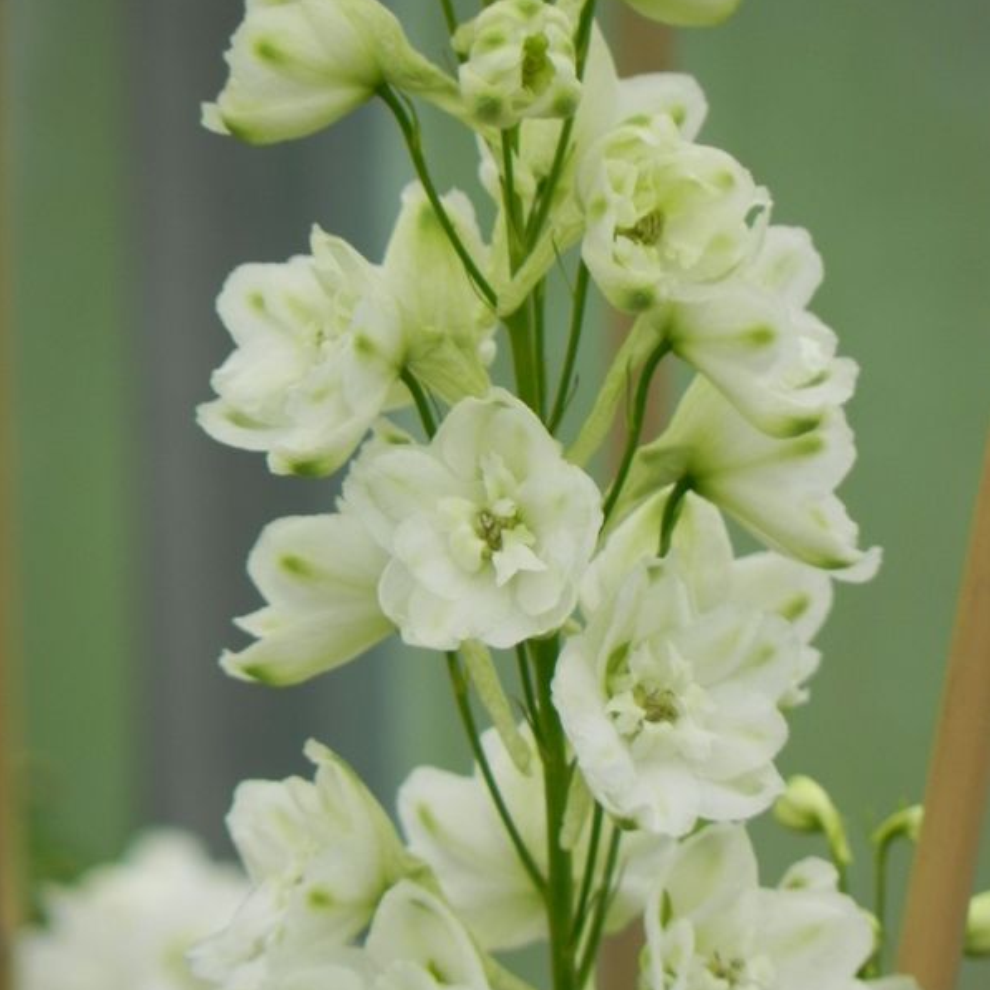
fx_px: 23167
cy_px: 547
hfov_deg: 2.4
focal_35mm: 716
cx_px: 494
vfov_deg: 2.4
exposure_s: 1/200
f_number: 5
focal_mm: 107.6
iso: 160
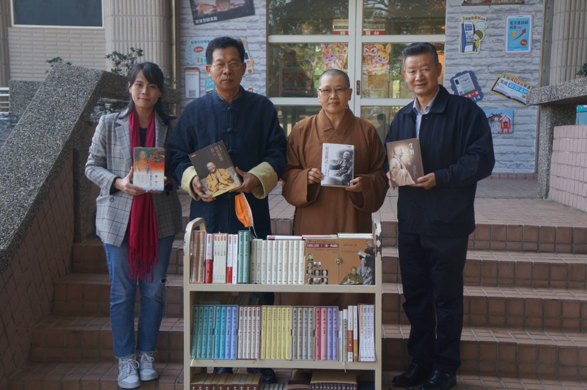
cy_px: 195
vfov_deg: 28.0
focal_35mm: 48
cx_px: 294
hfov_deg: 41.2
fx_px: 782
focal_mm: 32
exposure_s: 1/160
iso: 250
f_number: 4
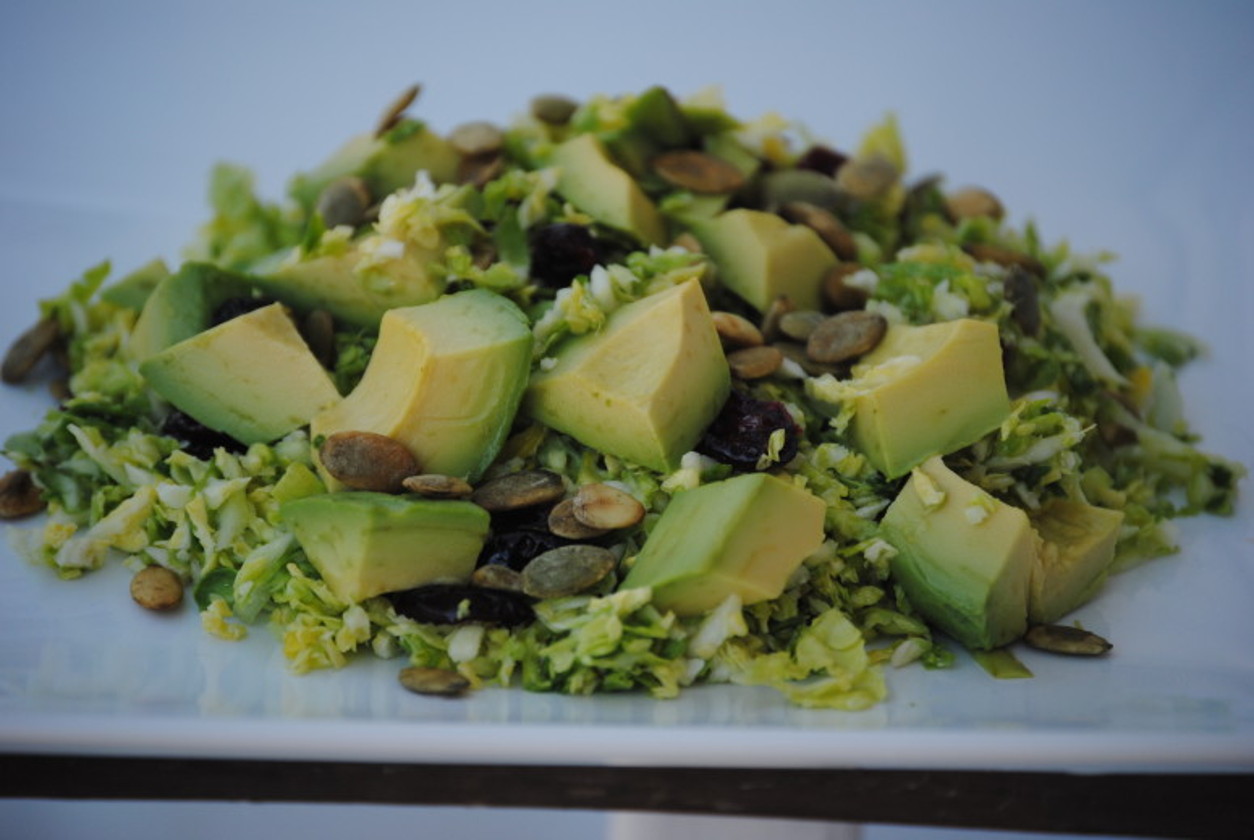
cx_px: 627
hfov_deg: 10.5
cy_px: 420
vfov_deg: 7.1
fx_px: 6801
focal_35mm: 195
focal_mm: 130
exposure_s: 1/200
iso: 200
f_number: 5
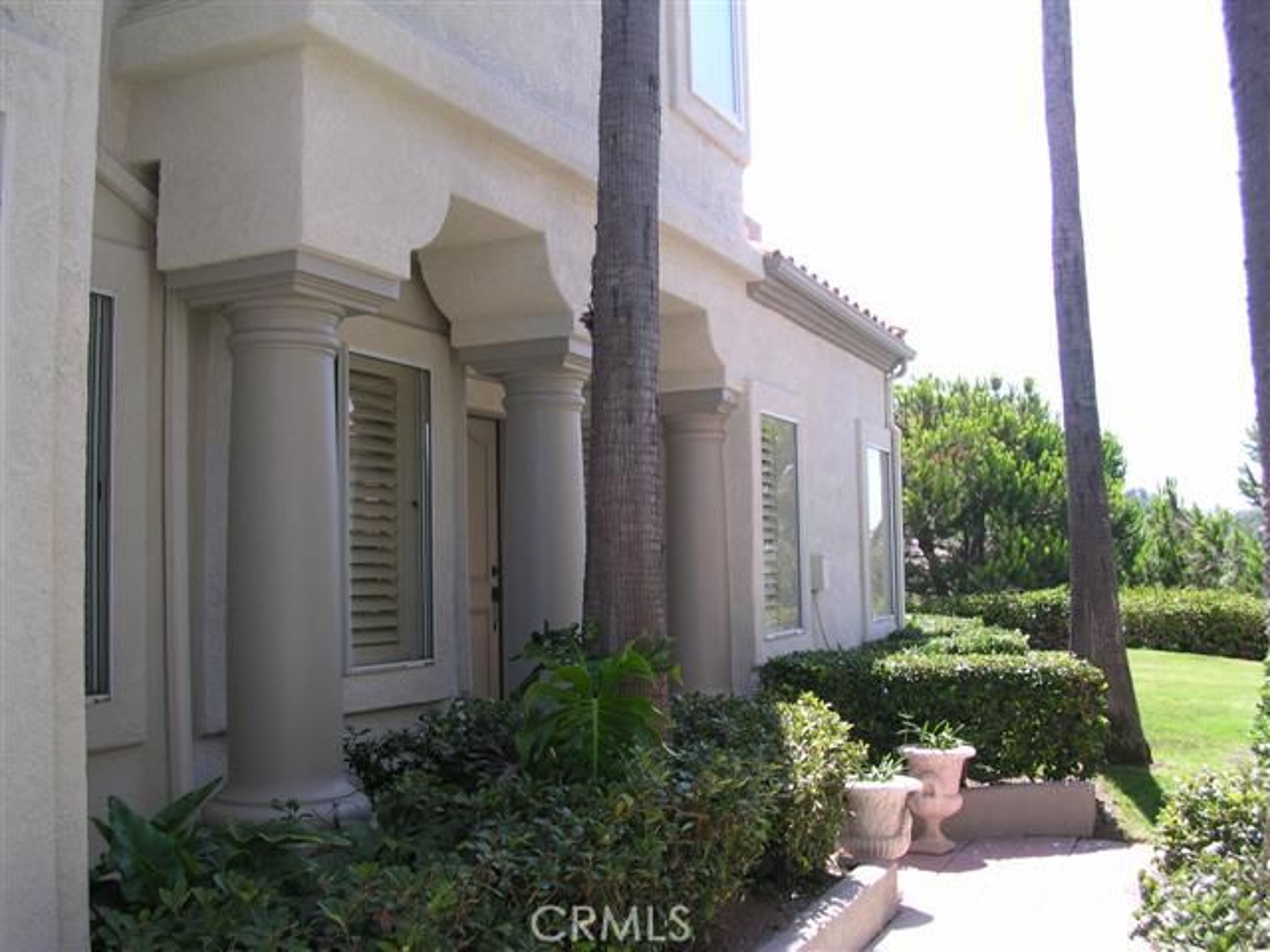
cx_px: 635
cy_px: 476
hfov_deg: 50.1
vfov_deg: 38.7
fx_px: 1357
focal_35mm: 37
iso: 100
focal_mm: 5.6
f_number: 2.7
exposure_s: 1/305
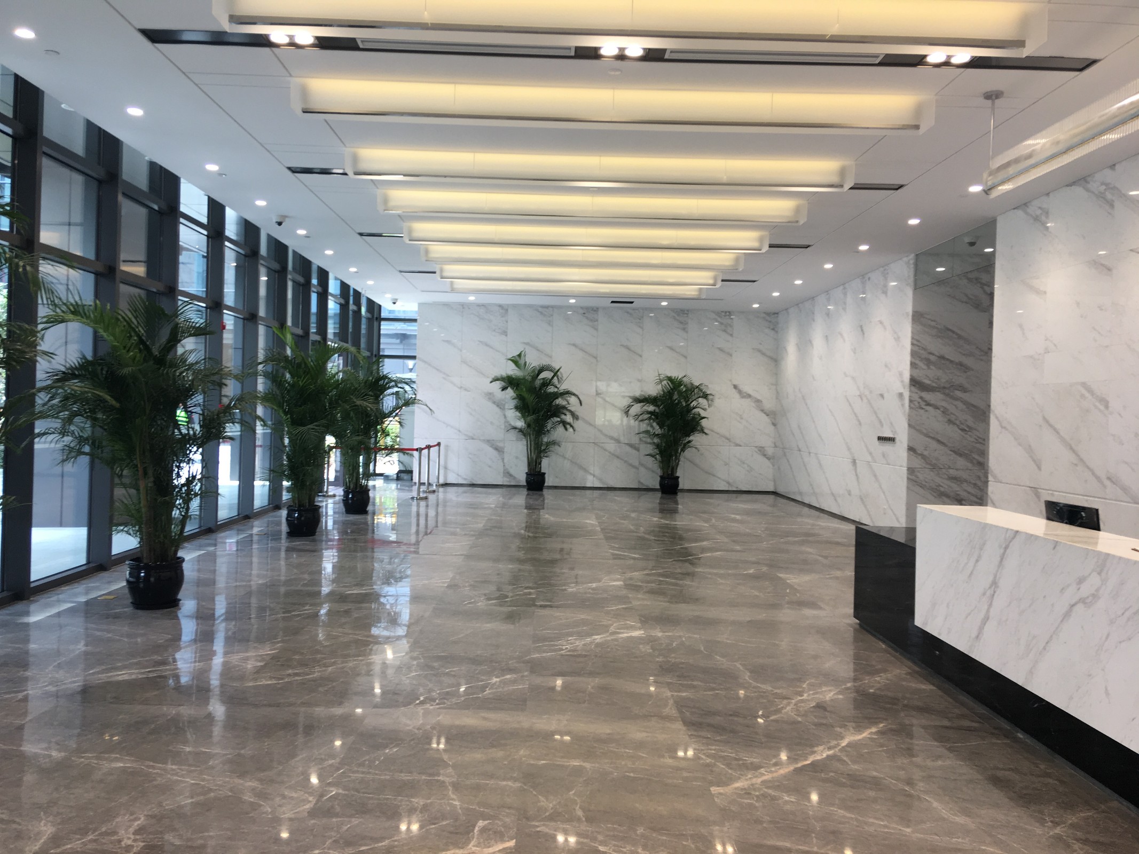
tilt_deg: +0.4
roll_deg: -0.5
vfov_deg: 48.2
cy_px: 427
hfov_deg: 61.7
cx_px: 570
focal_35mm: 29
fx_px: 954
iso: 25
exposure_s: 1/50
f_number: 2.2
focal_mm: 4.15
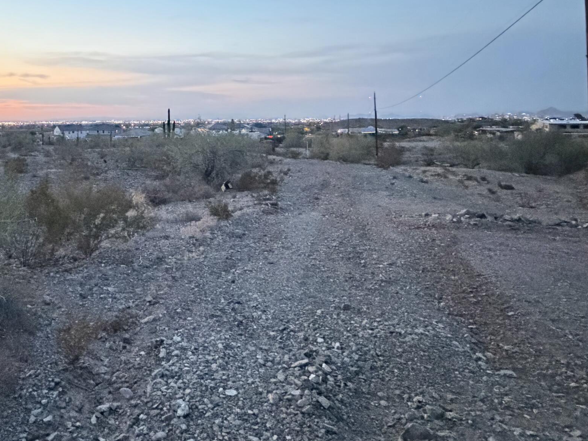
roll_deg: +0.1
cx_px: 142
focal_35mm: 27
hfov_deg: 61.4
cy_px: 109
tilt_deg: -0.1
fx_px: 459
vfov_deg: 49.3
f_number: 2.2
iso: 2500
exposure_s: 1/30
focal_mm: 2.22
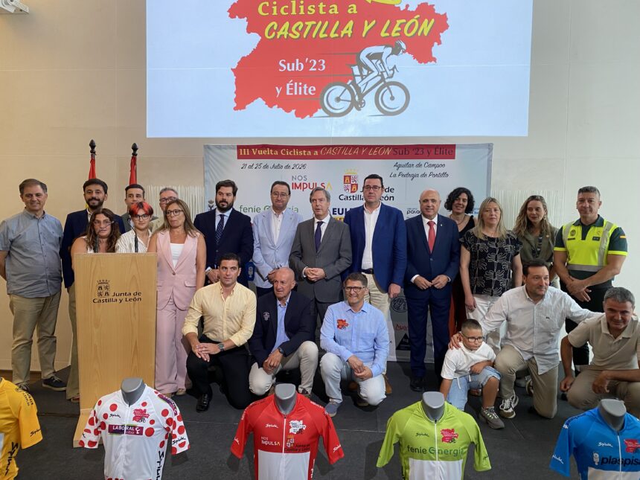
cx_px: 320
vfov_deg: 53.1
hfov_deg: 67.3
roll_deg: -1.6
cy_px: 240
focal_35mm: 26
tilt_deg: -2.6
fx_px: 481
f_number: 1.8
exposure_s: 1/50
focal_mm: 4.25
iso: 80
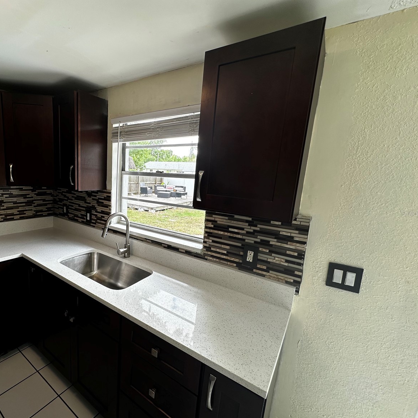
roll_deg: -3.1
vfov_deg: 84.0
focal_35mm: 17
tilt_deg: -9.9
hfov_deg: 81.8
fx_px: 232
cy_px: 213
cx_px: 148
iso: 40
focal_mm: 2.22
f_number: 2.2
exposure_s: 1/157
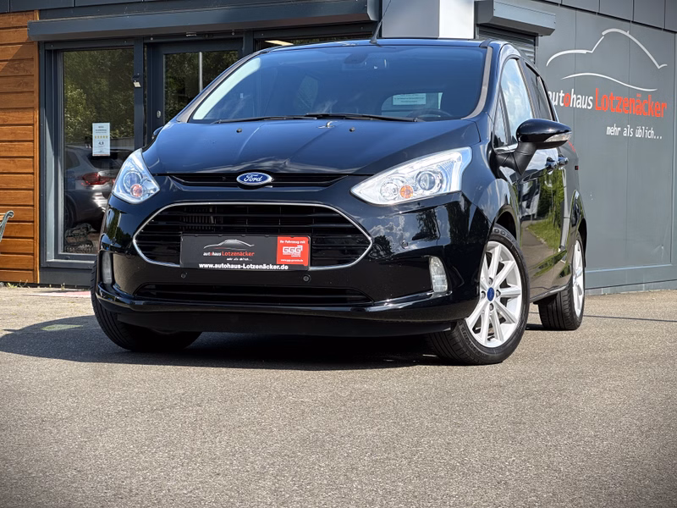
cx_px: 338
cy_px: 254
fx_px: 1506
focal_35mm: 77
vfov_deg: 19.1
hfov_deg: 25.3
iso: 32
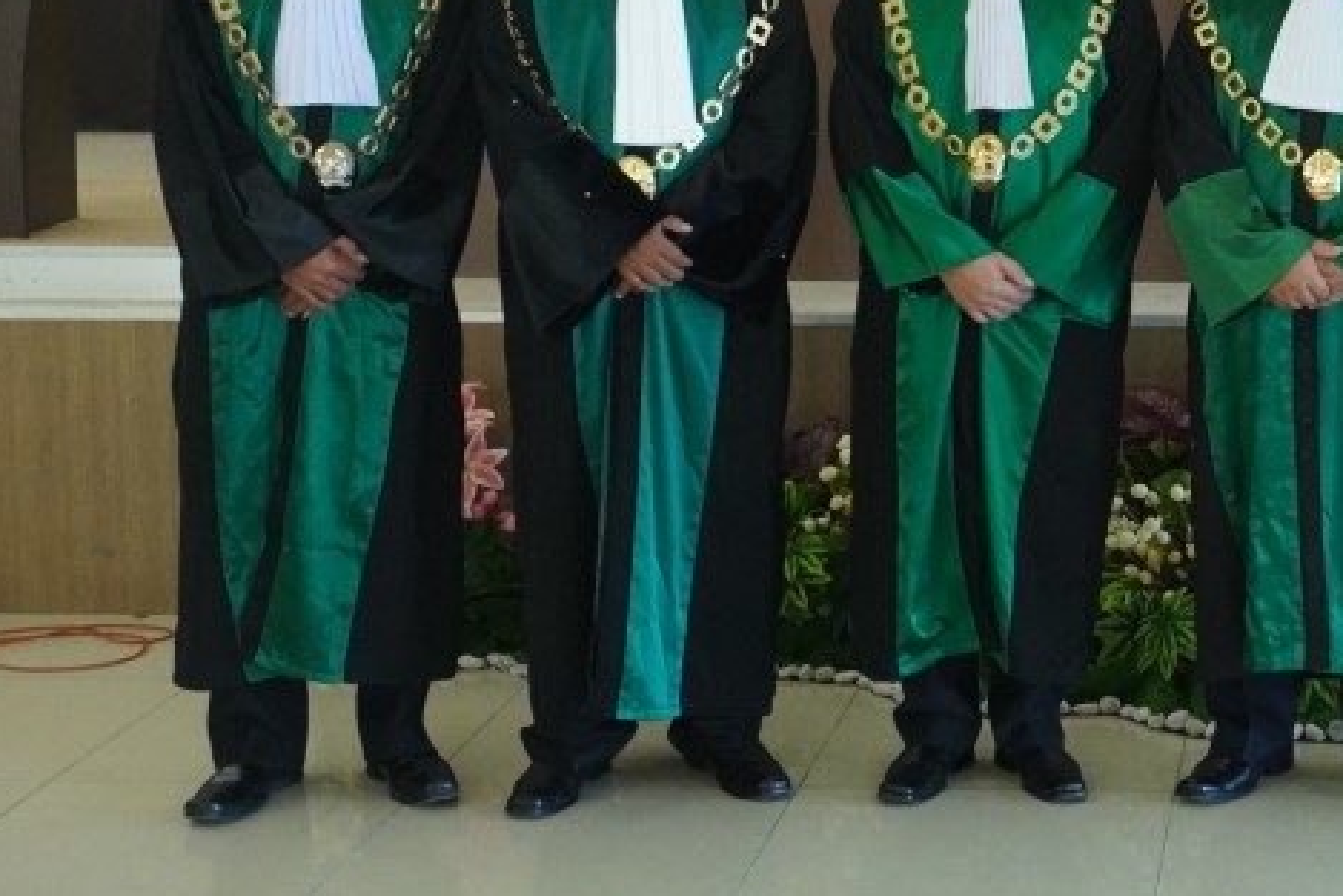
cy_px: 100
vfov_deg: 17.4
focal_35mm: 77
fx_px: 2882
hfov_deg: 24.9
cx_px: 1354
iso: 2500
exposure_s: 1/50
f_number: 5
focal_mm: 21
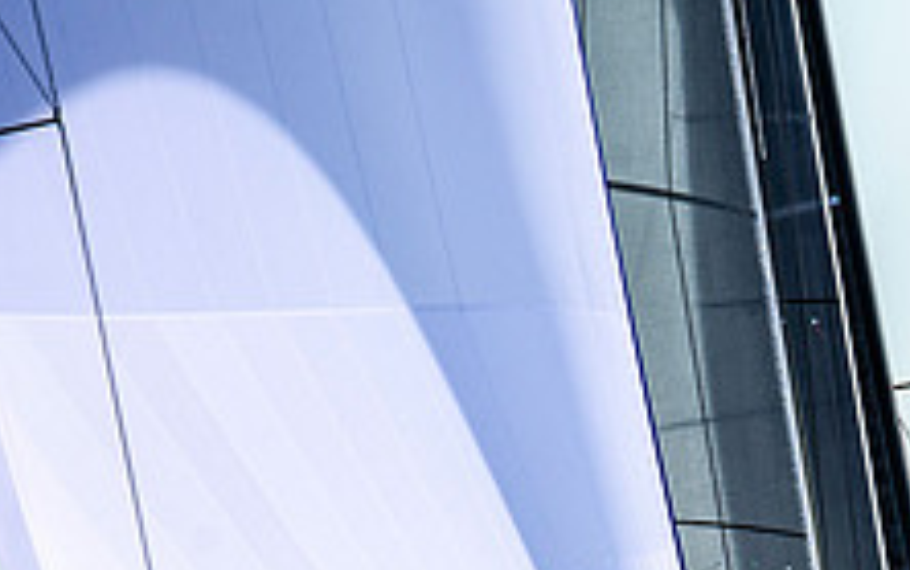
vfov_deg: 0.8
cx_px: 828
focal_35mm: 1597
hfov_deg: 1.3
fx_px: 39626
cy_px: 648
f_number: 5
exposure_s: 1/3200
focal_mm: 600
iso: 400
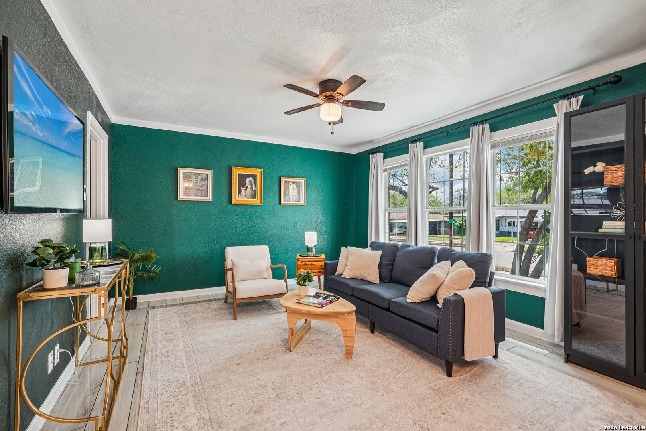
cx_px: 323
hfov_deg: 96.7
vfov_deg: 73.7
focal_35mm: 16
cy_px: 216
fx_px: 287
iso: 250
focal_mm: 16
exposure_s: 1/30
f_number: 8
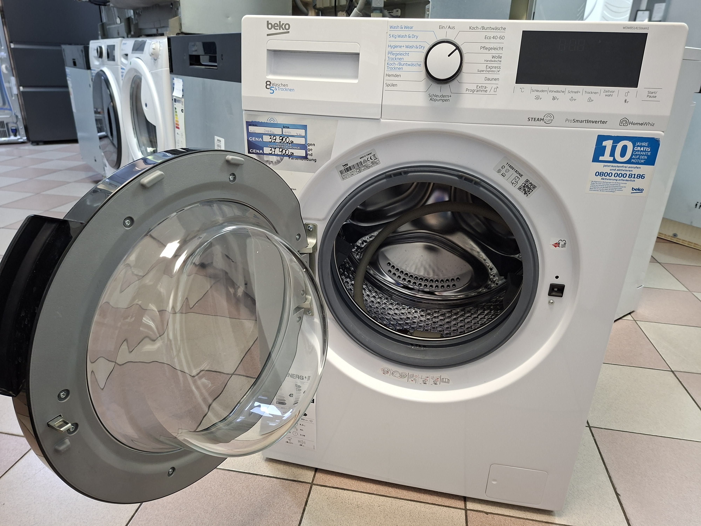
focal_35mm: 23
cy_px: 263
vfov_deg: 58.9
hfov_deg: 73.9
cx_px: 350
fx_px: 466
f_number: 1.8
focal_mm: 5.54
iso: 320
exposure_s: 1/33
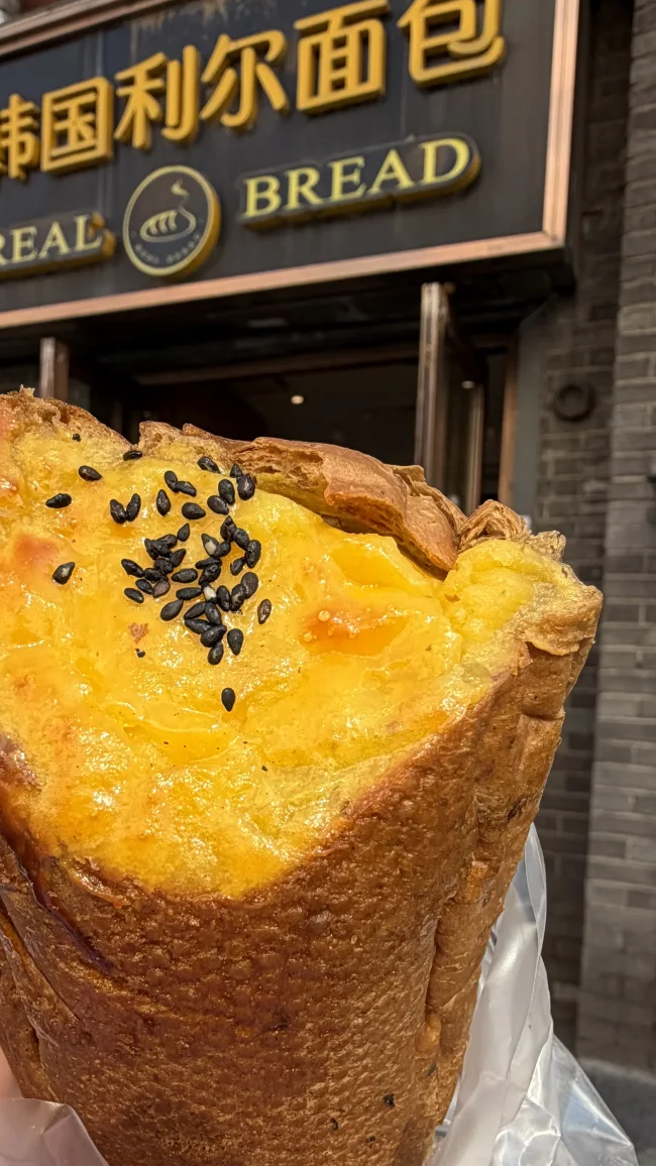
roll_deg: -2.4
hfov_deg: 56.6
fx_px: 588
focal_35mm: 19
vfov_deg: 89.5
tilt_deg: -3.9
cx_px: 202
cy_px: 610
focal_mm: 2.22
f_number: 2.2
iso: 64
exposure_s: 1/419
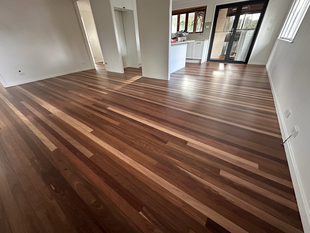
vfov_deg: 85.7
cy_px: 116
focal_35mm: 14
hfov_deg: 102.1
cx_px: 155
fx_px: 125
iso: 500
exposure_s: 1/60
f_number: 2.2
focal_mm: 2.2
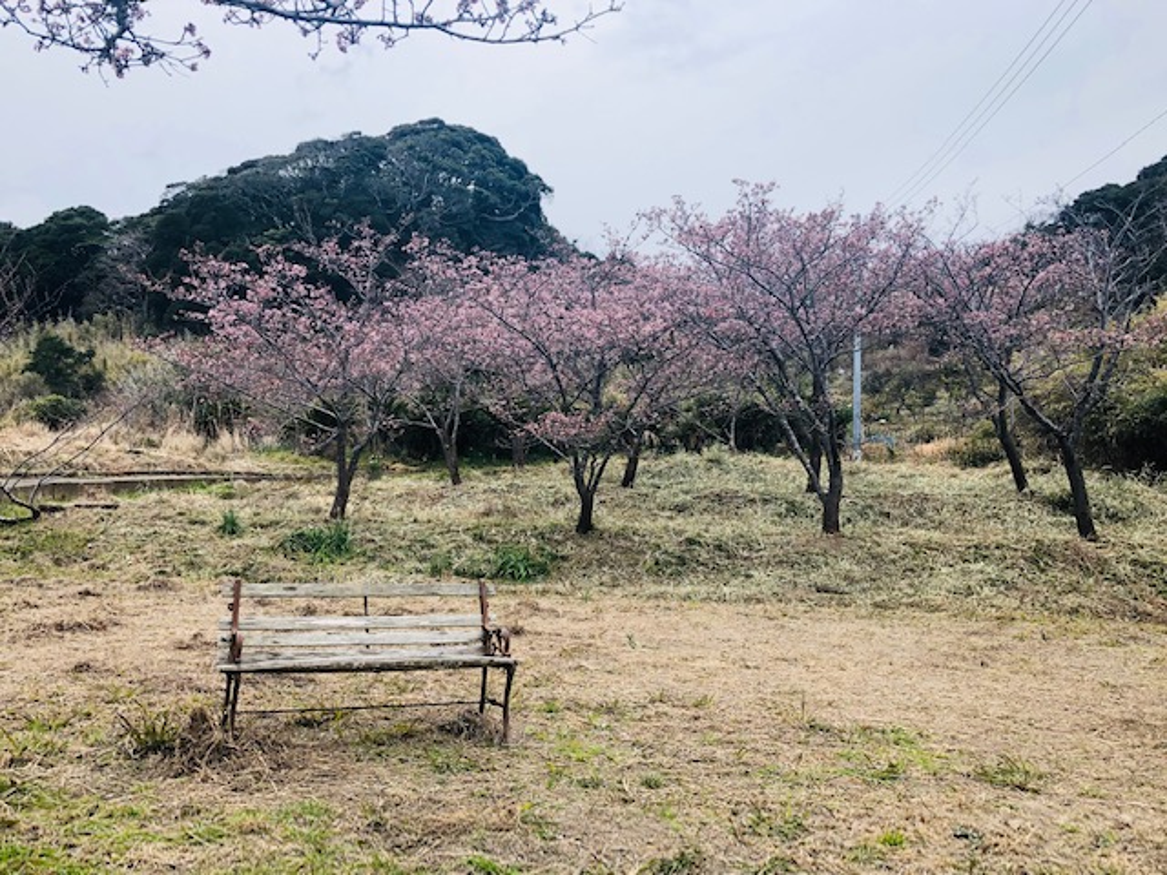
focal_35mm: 28
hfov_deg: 63.4
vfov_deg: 49.7
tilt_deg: +7.1
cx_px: 584
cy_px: 438
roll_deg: -1.1
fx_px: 944
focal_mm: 3.99
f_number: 1.8
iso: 20
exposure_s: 1/375
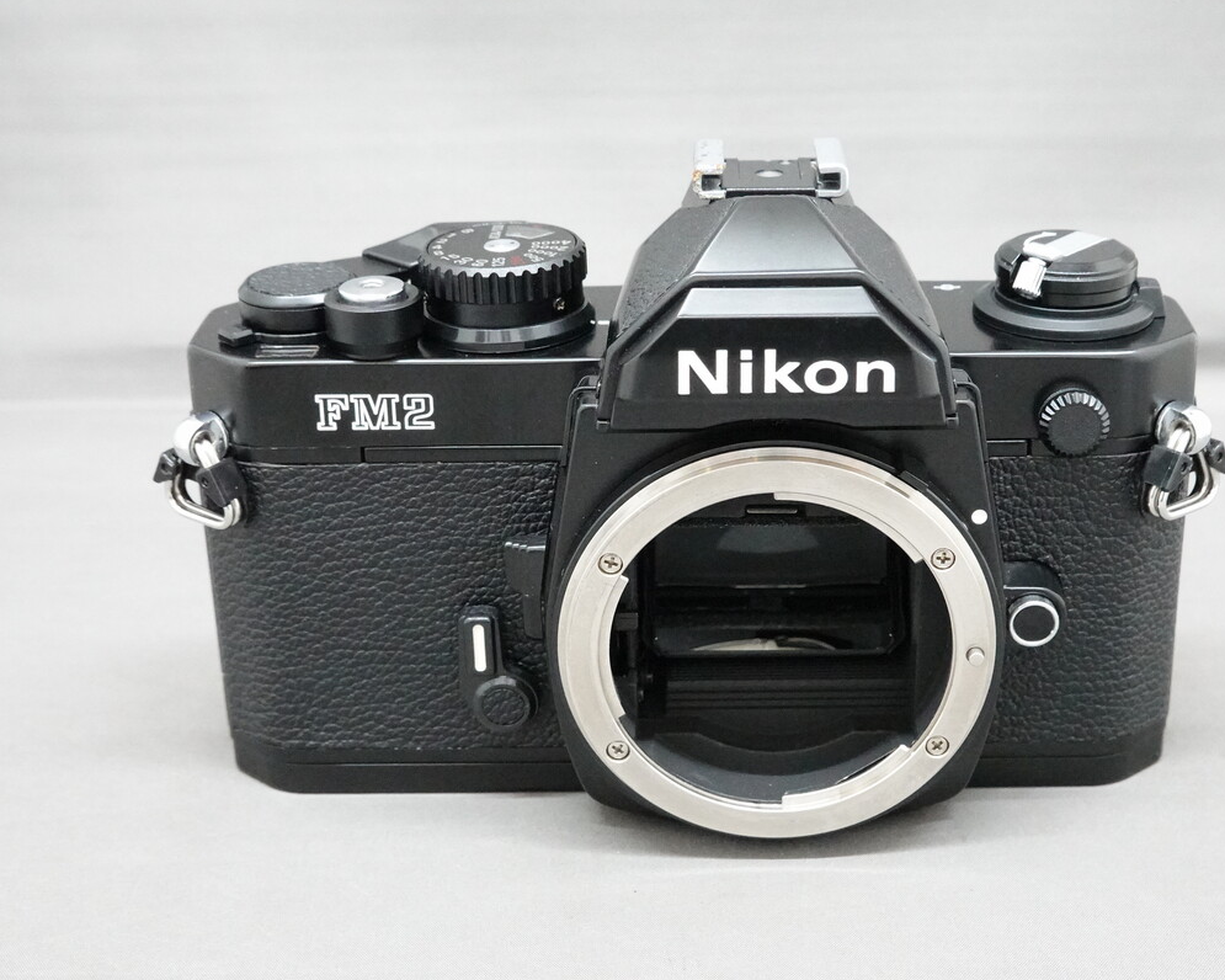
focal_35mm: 60
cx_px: 709
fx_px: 2175
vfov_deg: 25.4
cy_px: 489
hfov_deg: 31.4
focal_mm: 19.43
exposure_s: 1/60
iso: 5000
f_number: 5.6
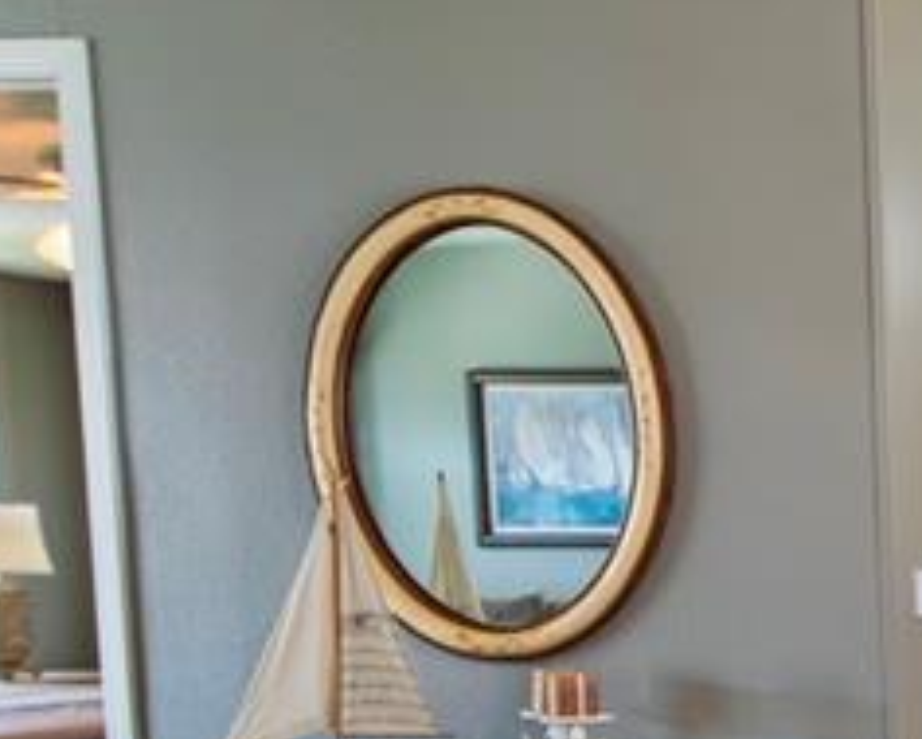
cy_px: 631
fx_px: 1665
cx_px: 1793
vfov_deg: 24.4
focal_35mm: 61
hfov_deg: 19.5
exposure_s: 1/40
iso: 100
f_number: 3.2
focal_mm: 15
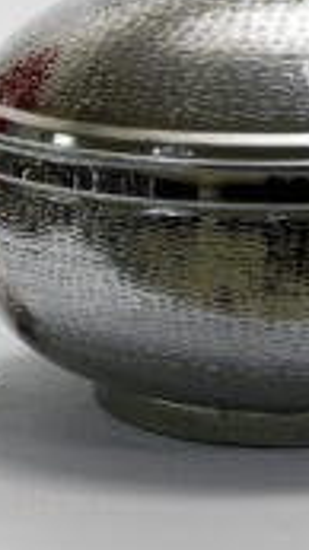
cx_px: 287
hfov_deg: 6.6
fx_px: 2658
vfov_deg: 11.8
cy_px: 107
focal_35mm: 182
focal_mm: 70
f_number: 13
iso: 3200
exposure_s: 1/100
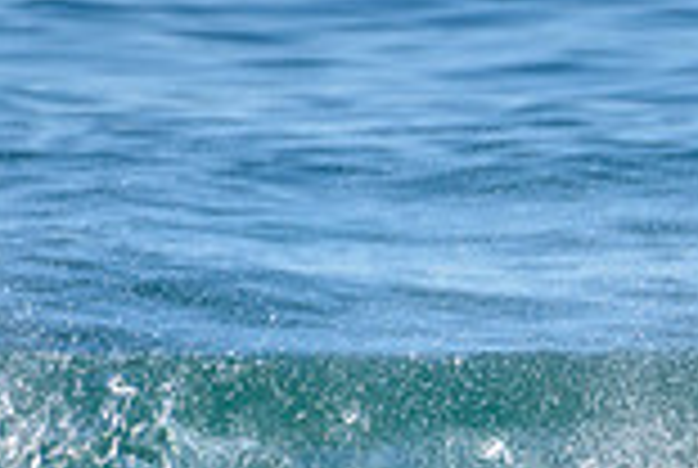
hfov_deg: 0.9
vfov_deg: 0.6
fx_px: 44466
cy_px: 580
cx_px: 885
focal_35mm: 2289
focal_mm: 500
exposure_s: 1/2000
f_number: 5.6
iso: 200
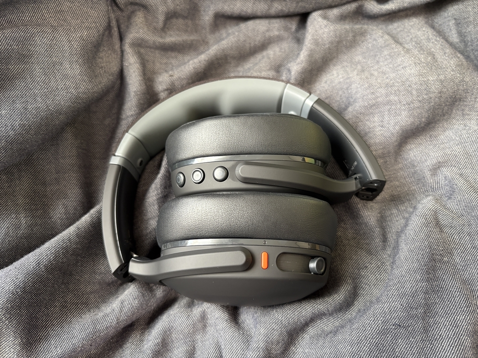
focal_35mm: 26
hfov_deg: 67.3
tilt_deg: -67.6
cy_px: 179
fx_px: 359
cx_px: 239
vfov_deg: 53.1
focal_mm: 5.96
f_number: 1.6
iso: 200
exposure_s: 1/60
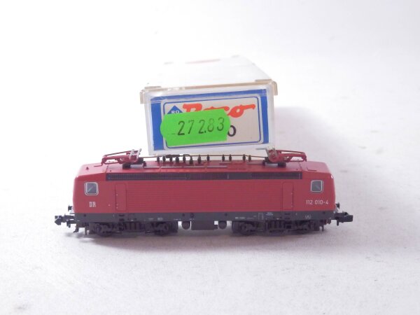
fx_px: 801
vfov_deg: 22.3
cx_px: 210
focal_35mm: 66
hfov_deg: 29.4
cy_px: 158
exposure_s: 1/160
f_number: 4.4
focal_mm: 11.9
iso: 1250
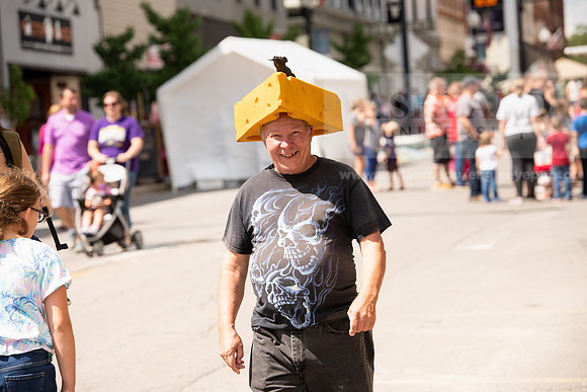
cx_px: 294
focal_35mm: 140
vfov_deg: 9.8
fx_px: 2283
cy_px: 196
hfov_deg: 14.7
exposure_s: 1/500
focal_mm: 140
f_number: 6.3
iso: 200
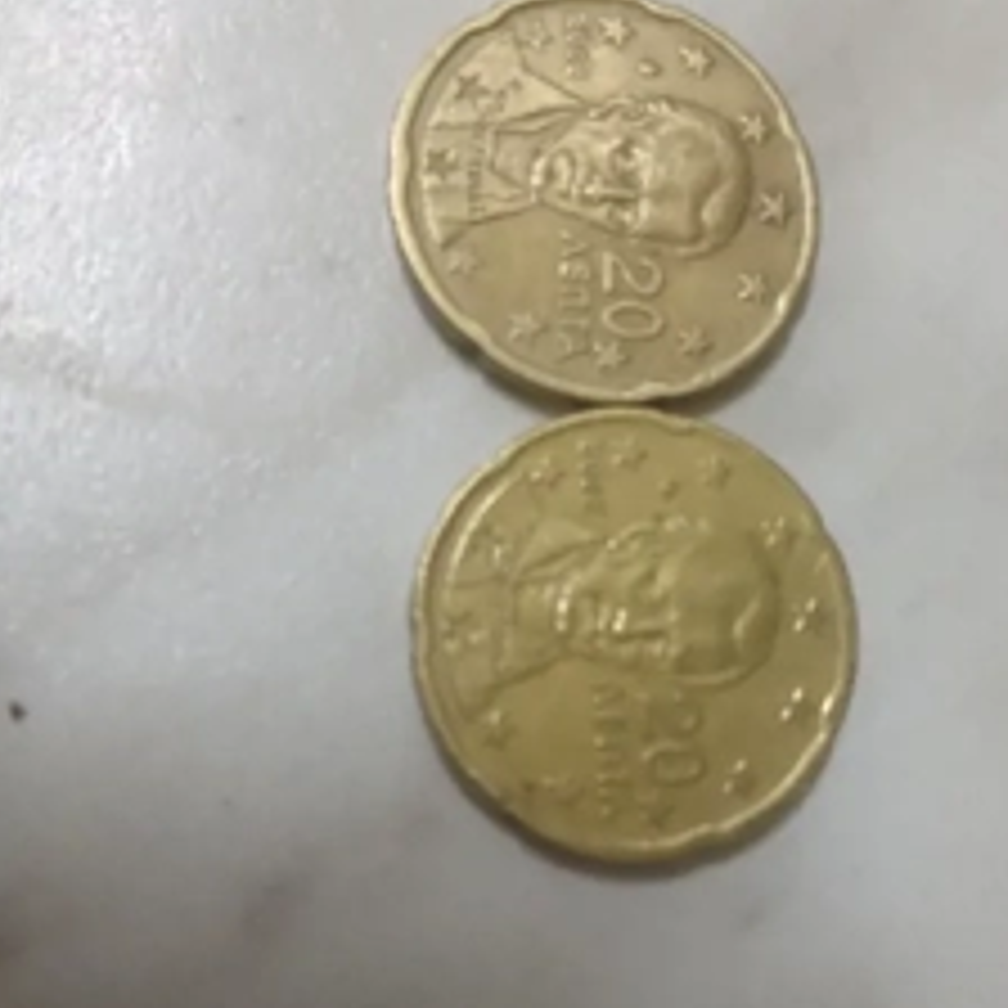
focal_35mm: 41
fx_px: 1351
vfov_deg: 40.8
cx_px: 666
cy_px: 572
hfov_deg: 40.5
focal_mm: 3.98
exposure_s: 1/50.3
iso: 125
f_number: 1.8
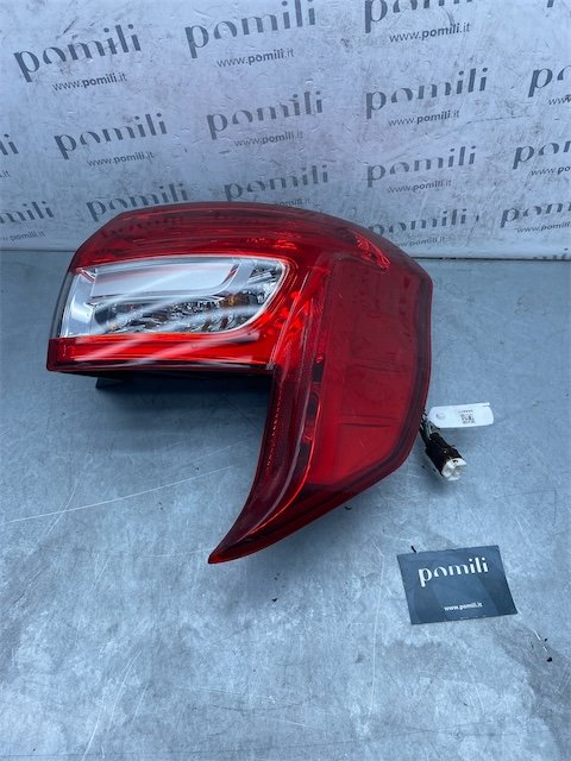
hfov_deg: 53.1
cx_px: 286
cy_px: 380
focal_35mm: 26
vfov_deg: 67.3
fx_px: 572
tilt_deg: -55.6
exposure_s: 1/810
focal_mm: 4.25
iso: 32
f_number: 1.8
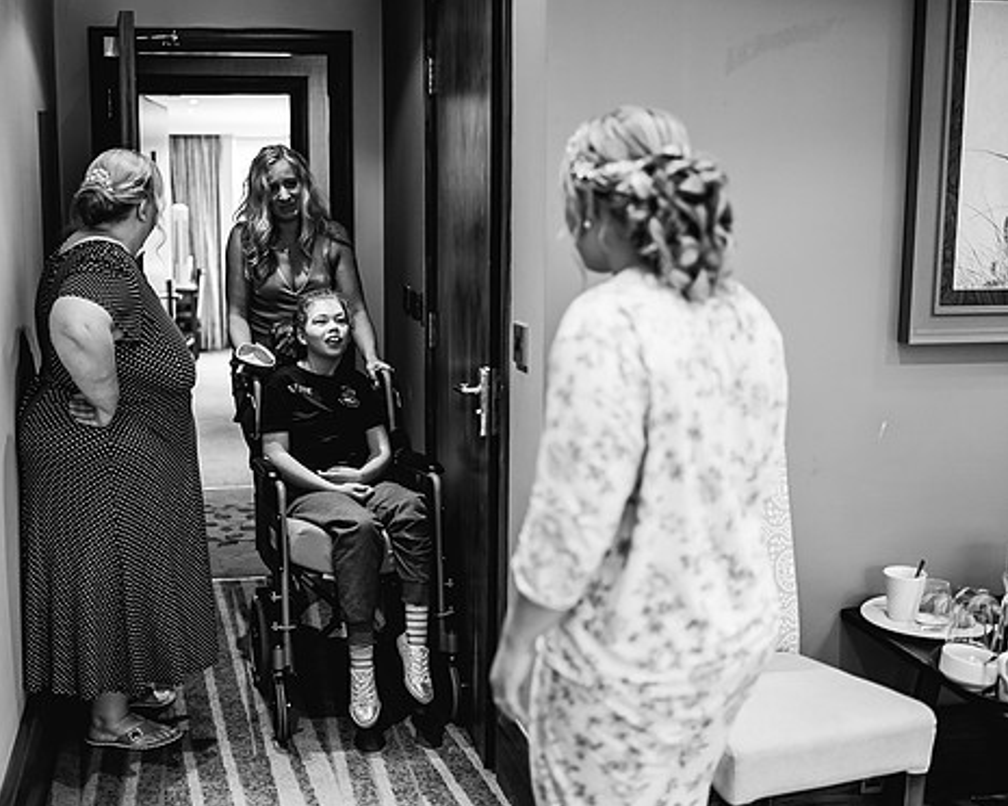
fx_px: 1223
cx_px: 384
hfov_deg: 44.5
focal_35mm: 41
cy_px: 395
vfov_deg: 36.5
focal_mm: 35
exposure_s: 1/250
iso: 1250
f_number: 1.6
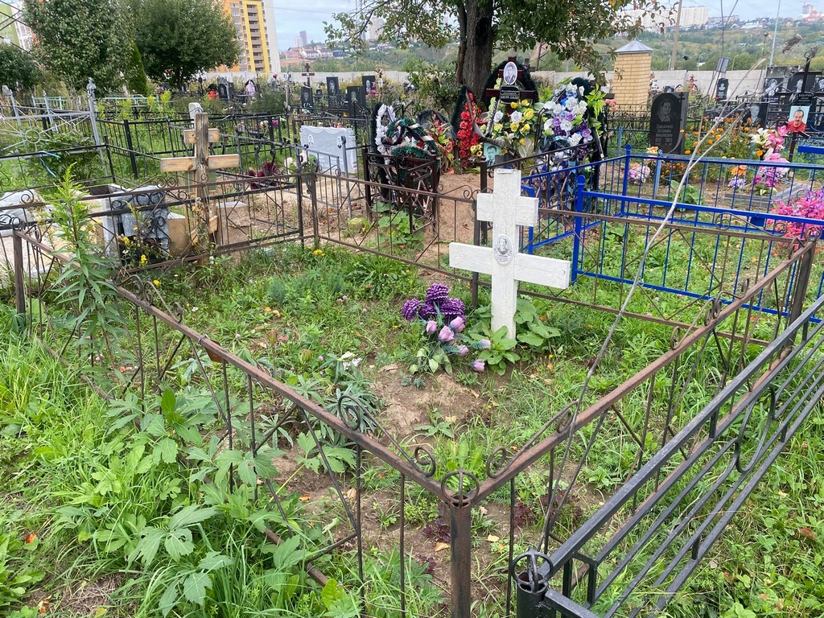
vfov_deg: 53.1
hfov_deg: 67.3
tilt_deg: -21.6
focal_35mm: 26
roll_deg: +3.4
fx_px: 619
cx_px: 412
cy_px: 309
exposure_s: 1/475
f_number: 1.8
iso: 32
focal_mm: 4.25
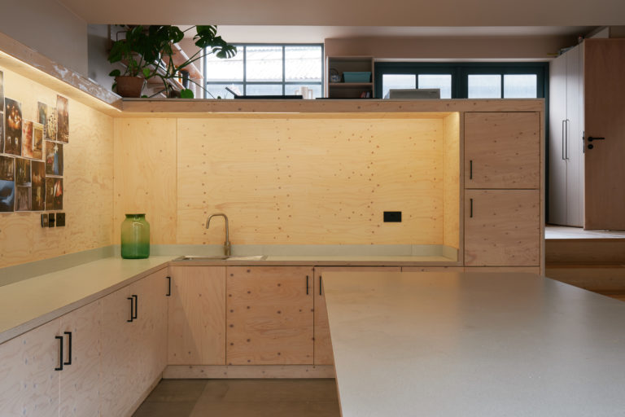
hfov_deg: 51.9
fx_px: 642
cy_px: 208
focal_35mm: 37
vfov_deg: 35.9
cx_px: 312
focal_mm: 24.9
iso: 400
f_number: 8
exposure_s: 1/1.59
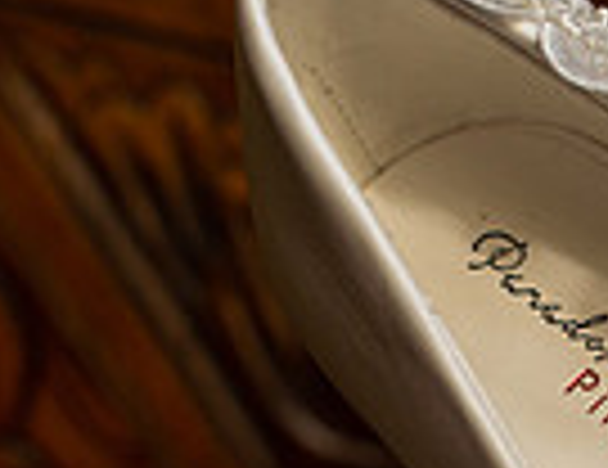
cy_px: 792
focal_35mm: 173
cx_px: 810
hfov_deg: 11.0
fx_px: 3069
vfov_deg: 8.5
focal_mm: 35
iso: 160
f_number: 3.5
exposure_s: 1/200
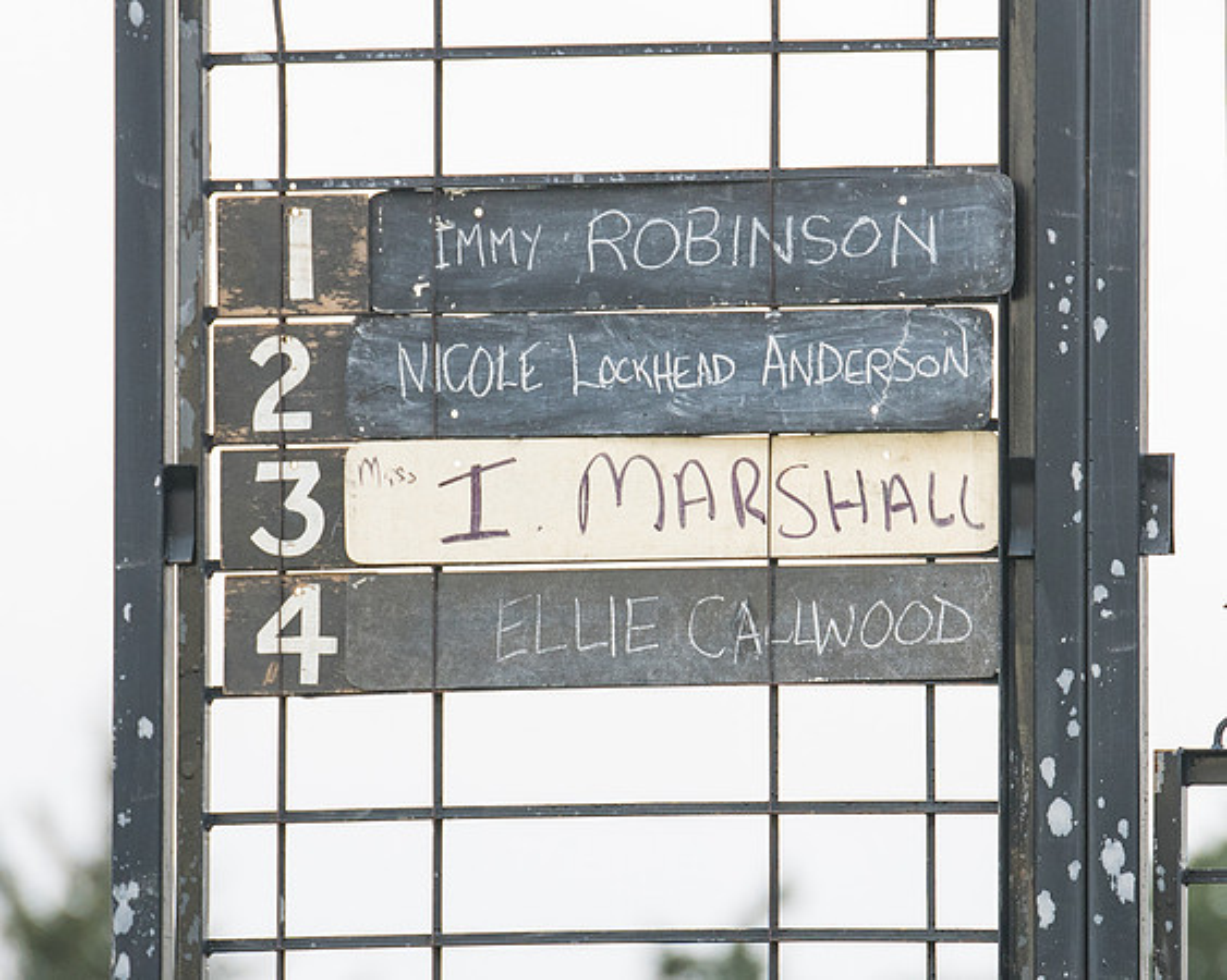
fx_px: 21430
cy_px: 497
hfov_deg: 3.3
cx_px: 662
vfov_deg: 2.6
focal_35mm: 590
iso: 800
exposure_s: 1/1000
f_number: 4
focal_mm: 300
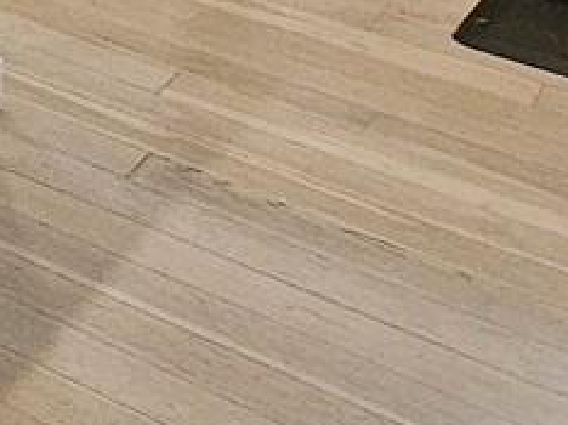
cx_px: -1131
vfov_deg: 12.4
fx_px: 1459
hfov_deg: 11.6
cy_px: -646
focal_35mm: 89
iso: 320
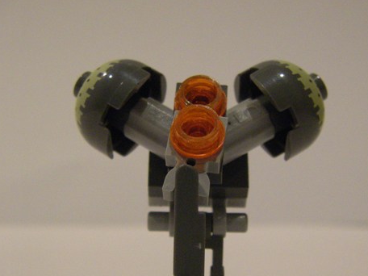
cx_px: 199
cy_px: 166
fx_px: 925
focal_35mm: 87
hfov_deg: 22.5
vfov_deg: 17.0
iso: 500
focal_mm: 10.3
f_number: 3.8
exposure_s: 1/60
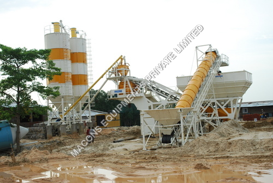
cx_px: 136
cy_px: 92
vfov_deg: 28.2
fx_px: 365
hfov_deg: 41.1
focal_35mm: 48
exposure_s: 1/100
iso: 100
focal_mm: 32
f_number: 5
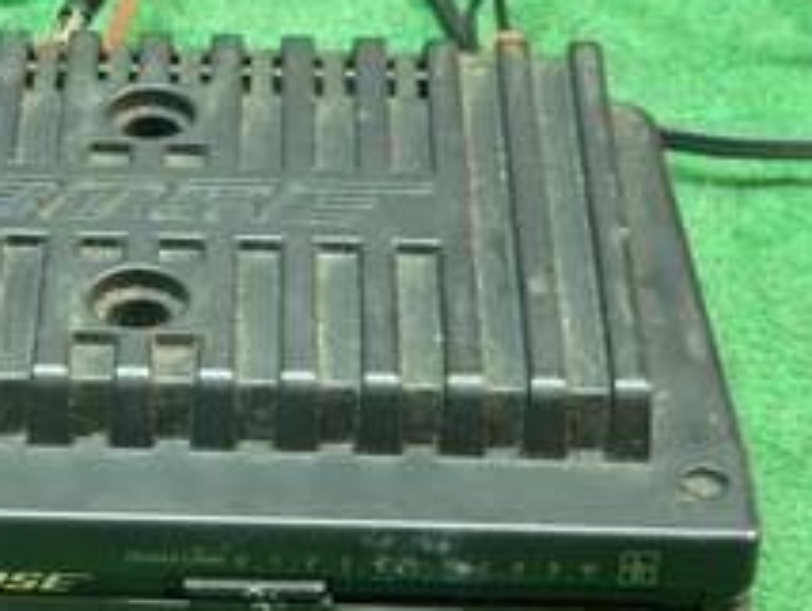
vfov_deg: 11.8
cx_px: 152
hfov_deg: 15.5
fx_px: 2959
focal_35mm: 126
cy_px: 374
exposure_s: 1/4
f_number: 2.8
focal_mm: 11.9
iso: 200
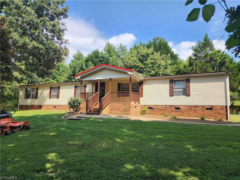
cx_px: 120
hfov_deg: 73.9
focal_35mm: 23
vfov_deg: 58.9
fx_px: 159
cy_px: 90
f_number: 1.8
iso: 12
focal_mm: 6.4
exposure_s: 1/582
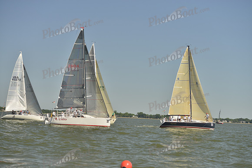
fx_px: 490
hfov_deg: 28.8
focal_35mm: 70
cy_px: 84
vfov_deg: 19.5
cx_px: 126
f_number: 4.5
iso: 200
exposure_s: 1/1250
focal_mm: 70
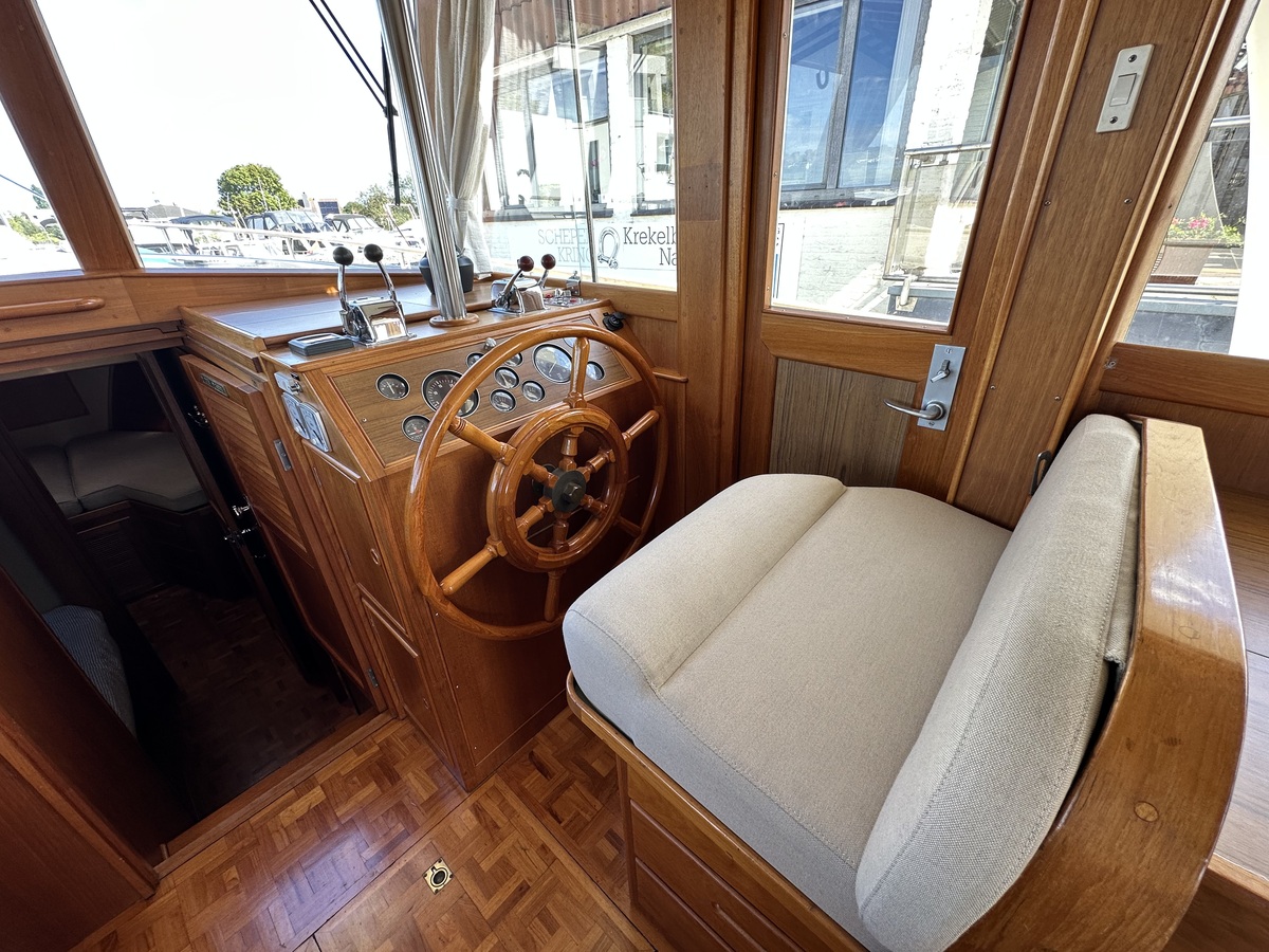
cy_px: 476
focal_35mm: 14
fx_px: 513
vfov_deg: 85.7
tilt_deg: -26.0
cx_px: 634
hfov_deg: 102.1
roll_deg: +2.1
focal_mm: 2.22
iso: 50
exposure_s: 1/99
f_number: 2.2
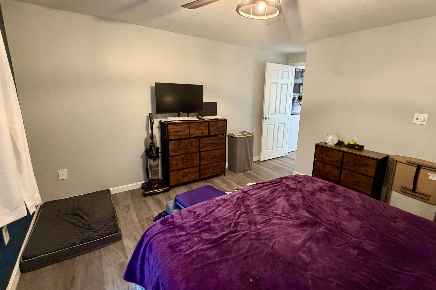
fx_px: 206
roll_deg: -1.4
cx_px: 234
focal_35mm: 17
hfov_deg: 93.1
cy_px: 135
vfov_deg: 70.4
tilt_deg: -12.9
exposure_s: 1/60
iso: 800
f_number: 2.2
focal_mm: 2.22
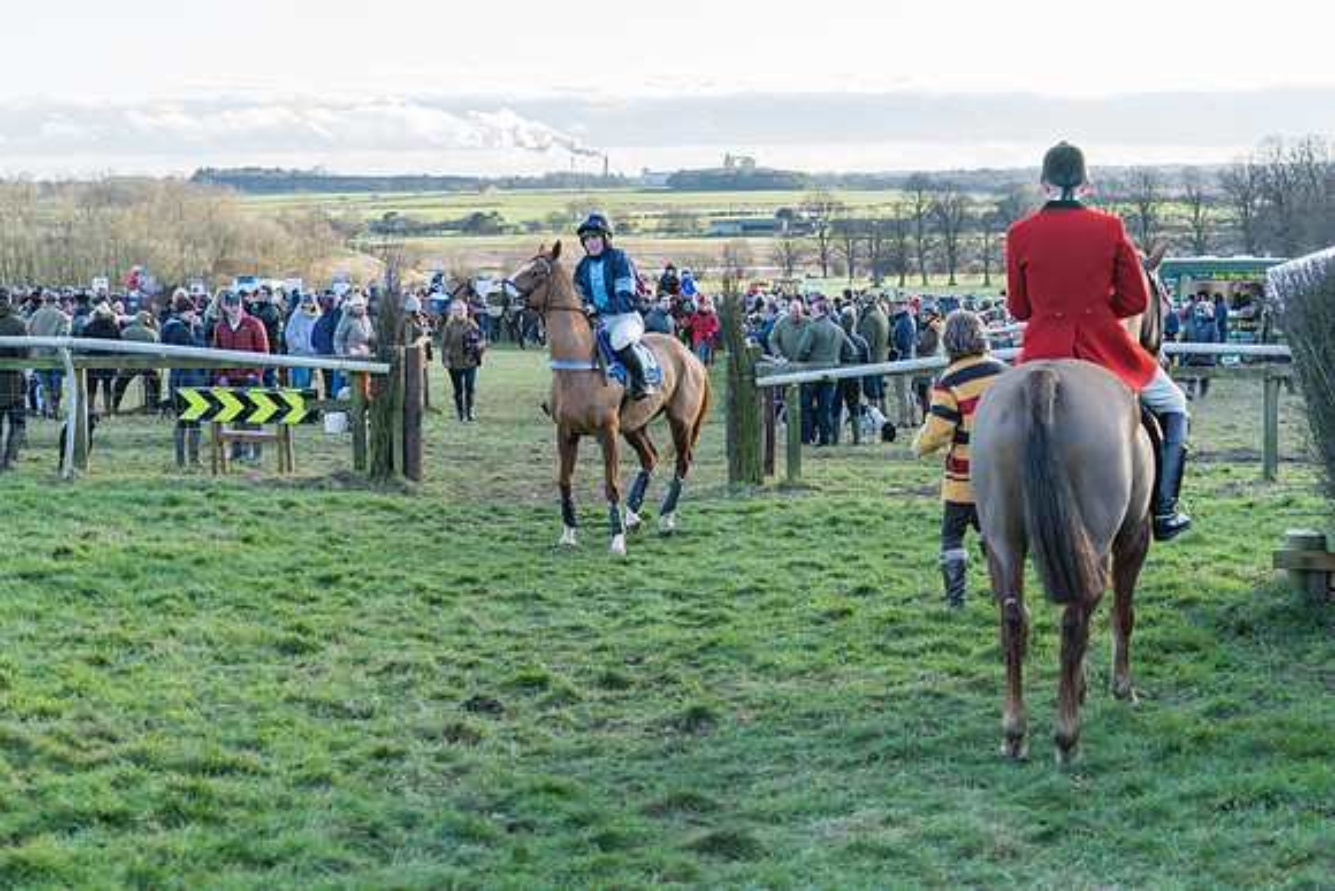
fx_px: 2643
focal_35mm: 71
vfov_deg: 19.1
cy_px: 439
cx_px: 663
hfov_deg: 28.3
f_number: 5.6
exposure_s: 1/125
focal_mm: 70
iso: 200
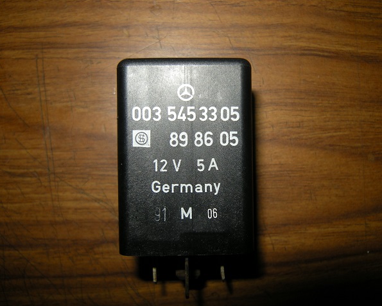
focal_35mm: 30
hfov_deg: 58.7
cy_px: 154
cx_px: 204
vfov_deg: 48.5
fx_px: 339
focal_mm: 4.7
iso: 64
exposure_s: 1/60
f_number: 5.6
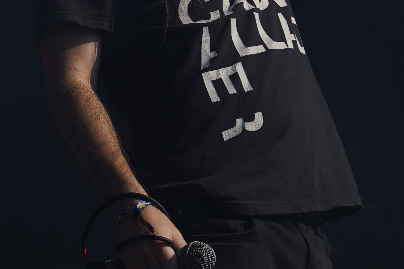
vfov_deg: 4.4
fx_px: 3489
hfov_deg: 6.6
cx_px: 224
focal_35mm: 311
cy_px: -84
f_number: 8
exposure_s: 1/800
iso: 100
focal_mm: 105
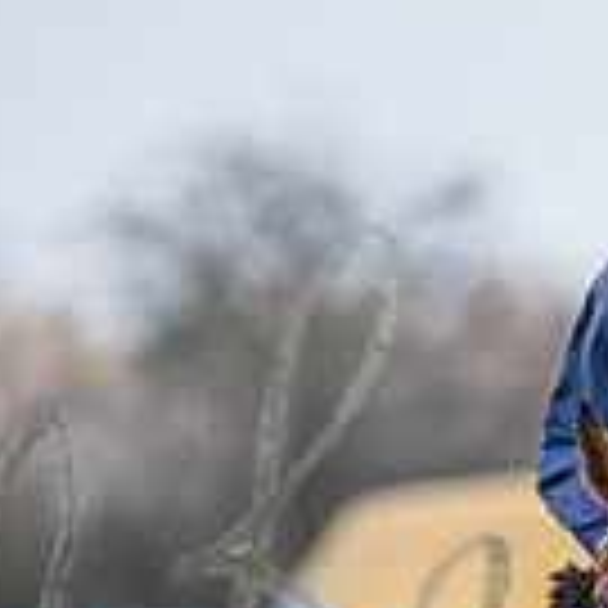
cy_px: 536
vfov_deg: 1.0
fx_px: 33682
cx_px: 655
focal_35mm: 1695
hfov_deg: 1.0
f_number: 5
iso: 800
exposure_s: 1/1250
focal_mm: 400
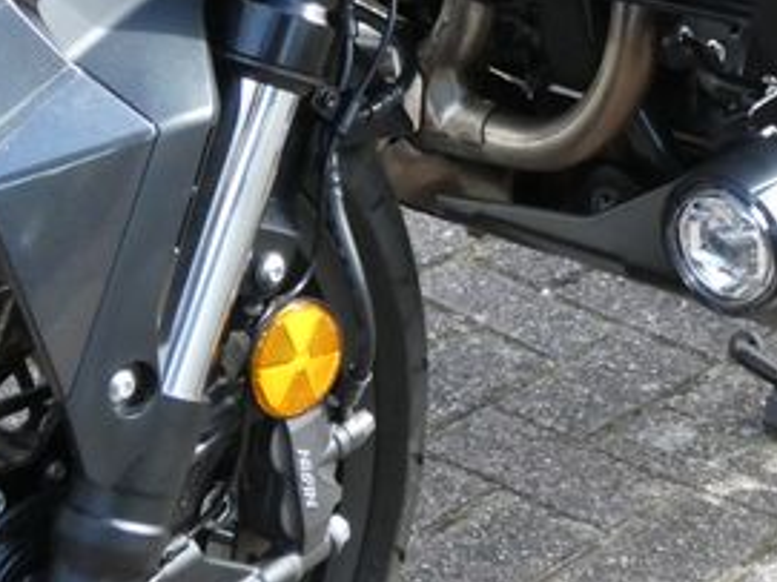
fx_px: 2176
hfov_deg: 20.0
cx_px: 651
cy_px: -100
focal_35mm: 97
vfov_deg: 14.8
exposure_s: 1/640
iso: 800
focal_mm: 7.3
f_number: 3.6
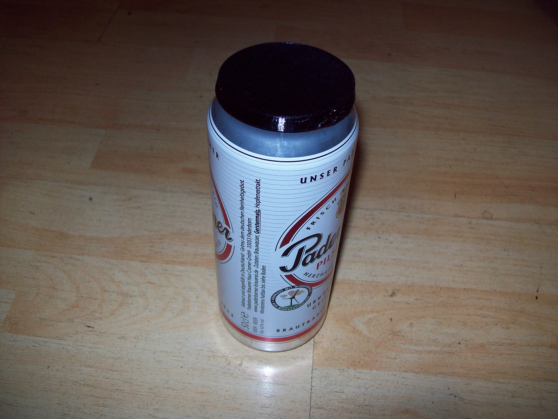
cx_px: 279
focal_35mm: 36
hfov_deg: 51.4
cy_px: 210
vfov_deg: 39.7
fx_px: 580
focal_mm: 6
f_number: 2.7
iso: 80
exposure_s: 1/64
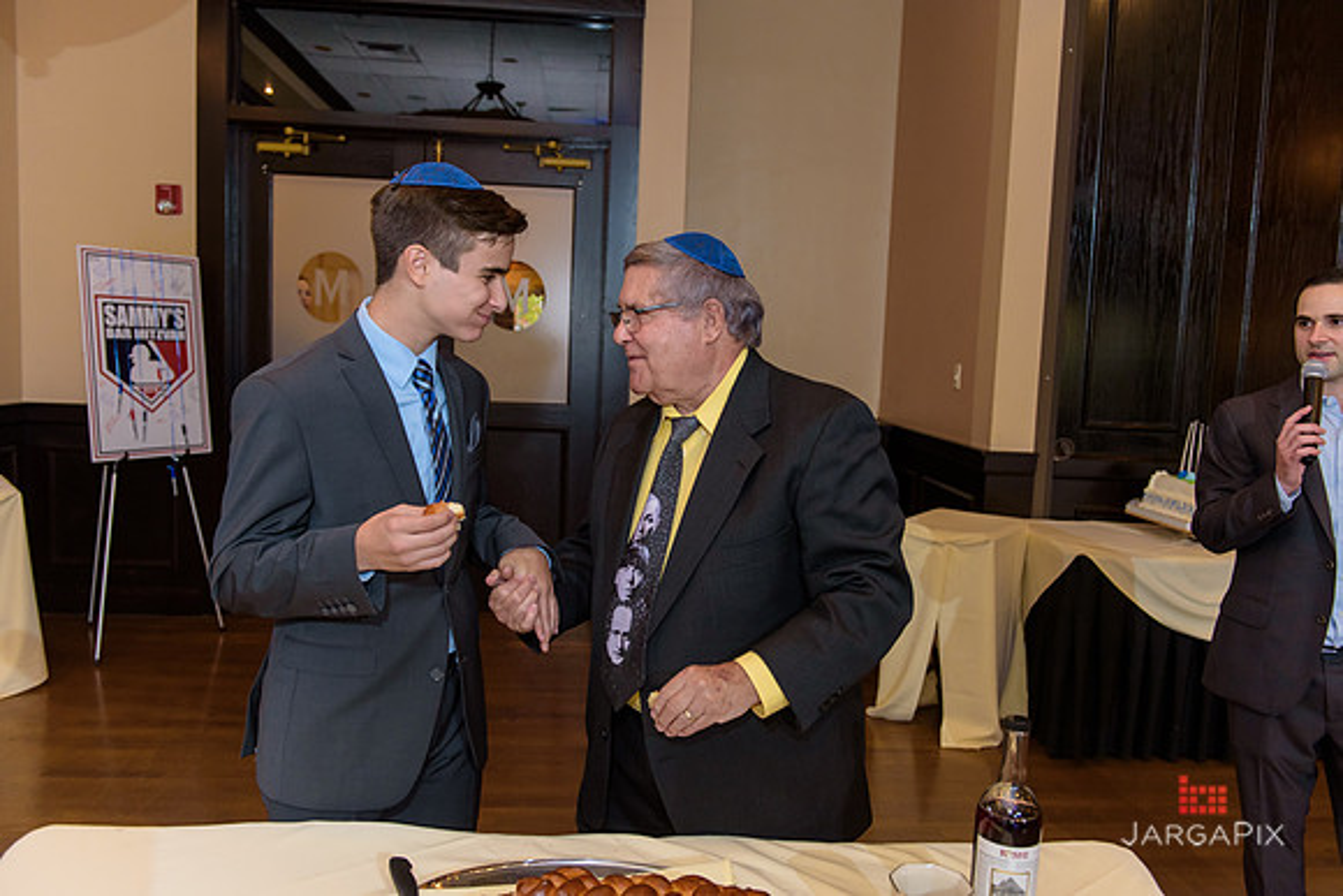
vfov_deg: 45.0
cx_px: 672
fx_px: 1082
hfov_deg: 63.6
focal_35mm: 29
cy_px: 448
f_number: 3.2
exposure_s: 1/125
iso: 1600
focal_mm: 29
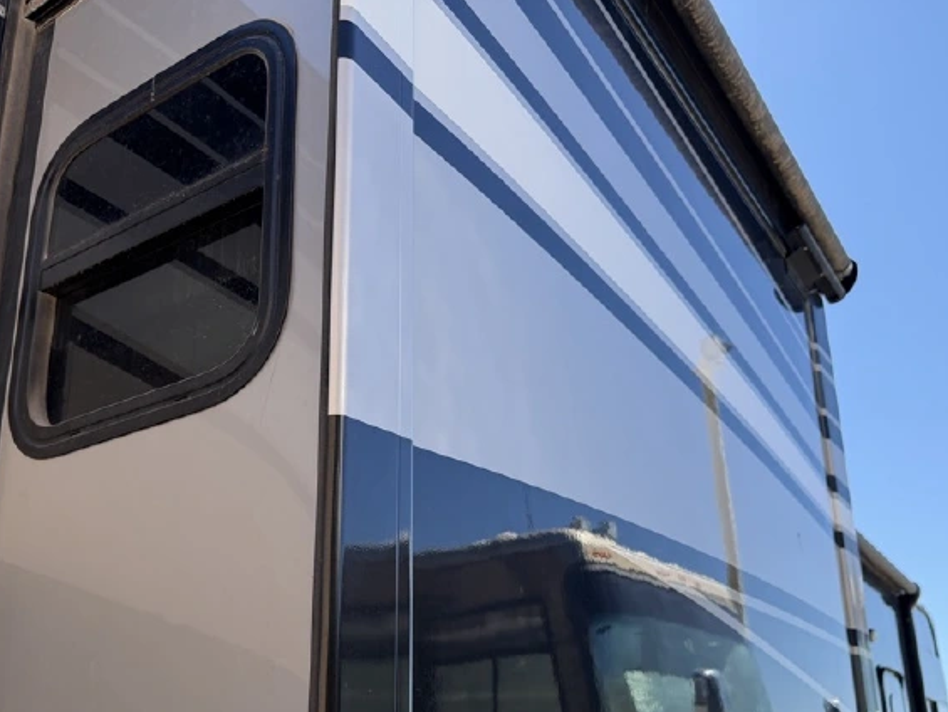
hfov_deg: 53.9
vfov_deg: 41.0
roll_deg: +0.9
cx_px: 435
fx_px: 931
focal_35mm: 34
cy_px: 500
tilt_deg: +16.0
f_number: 1.78
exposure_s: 1/2611
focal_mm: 6.76
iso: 100
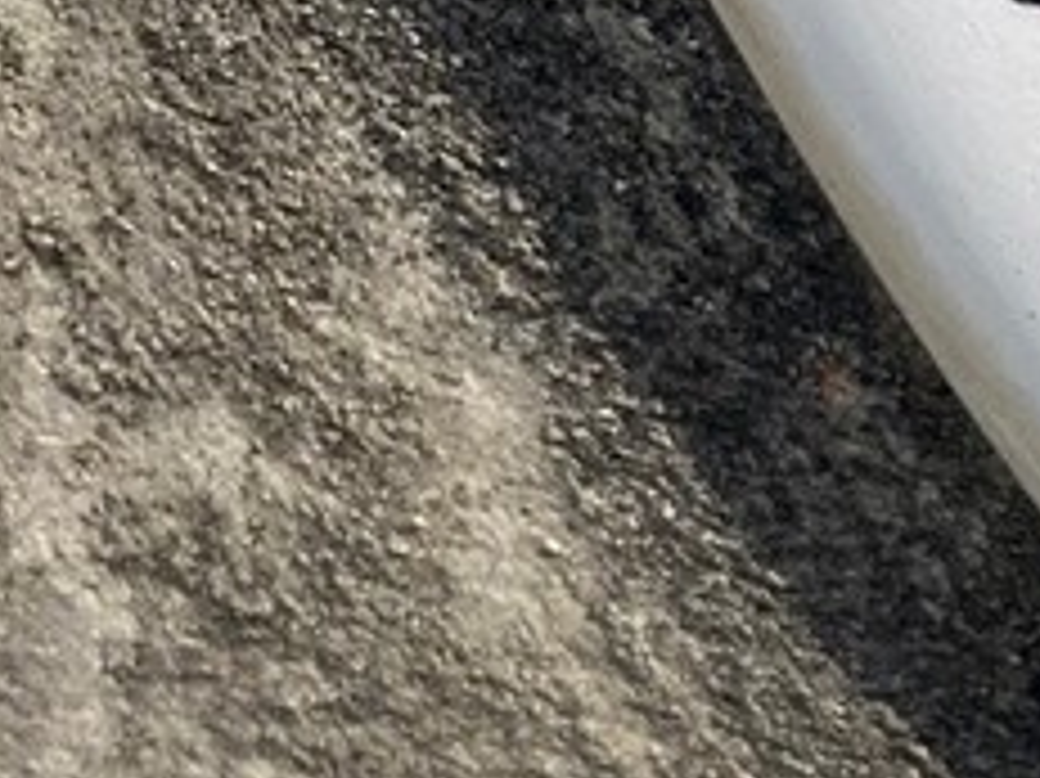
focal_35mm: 156
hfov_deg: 10.3
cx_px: 2764
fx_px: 4684
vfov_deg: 9.2
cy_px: 1228
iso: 32
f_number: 1.8
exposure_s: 1/565
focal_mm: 4.25
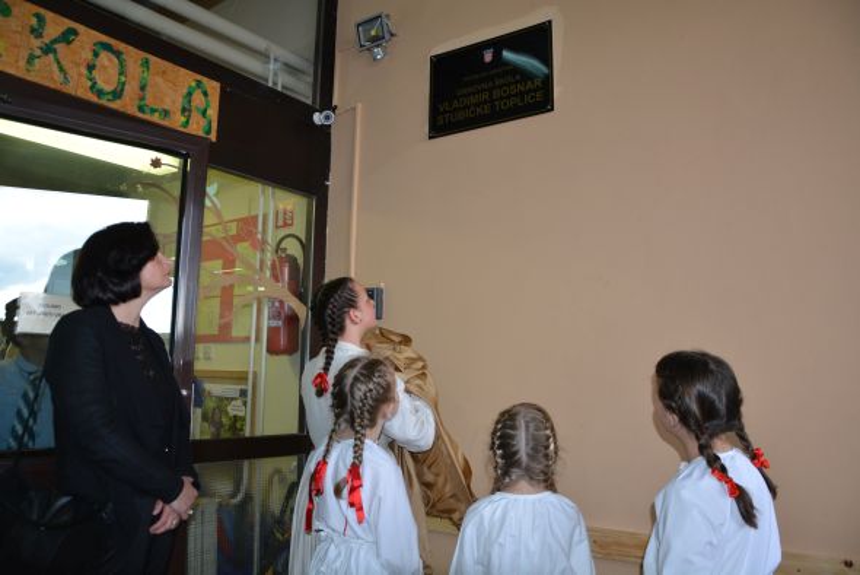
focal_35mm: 27
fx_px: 645
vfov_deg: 48.0
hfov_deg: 67.4
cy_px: 288
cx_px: 430
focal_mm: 18
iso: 640
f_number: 4
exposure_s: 1/160
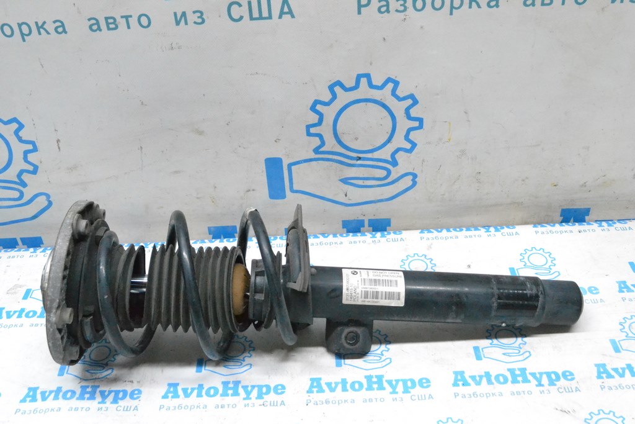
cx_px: 318
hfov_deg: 49.5
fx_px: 688
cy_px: 212
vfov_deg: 34.2
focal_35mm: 39
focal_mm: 26
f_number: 9
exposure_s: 1/160
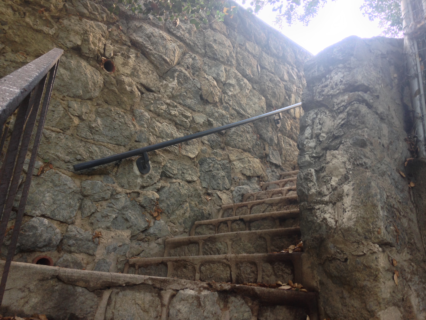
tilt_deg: +18.2
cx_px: 213
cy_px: 160
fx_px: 406
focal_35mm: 33
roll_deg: -2.6
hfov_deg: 55.4
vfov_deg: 42.9
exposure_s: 1/20
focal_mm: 4.12
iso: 50
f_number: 2.4
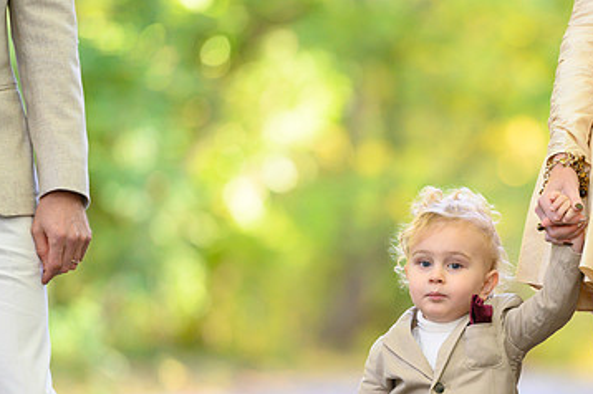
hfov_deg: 6.4
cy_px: 291
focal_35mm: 324
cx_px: 459
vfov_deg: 4.2
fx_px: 5332
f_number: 3.2
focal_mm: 200
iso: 1600
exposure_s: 1/200
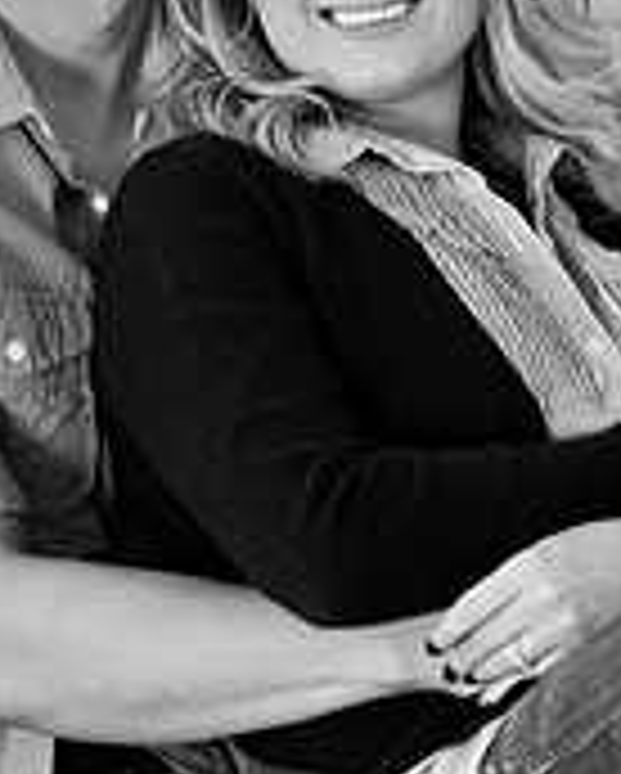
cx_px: 259
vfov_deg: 2.6
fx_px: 16833
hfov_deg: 2.1
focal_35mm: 734
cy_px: 216
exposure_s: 1/250
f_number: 7.1
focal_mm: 200
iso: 400
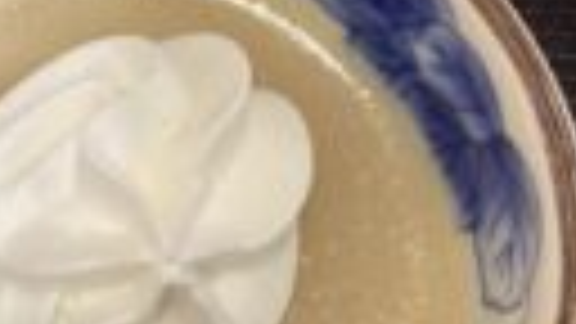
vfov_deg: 12.2
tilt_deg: -76.8
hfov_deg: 21.3
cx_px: 106
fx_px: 1512
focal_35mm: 99
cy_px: 241
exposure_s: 1/60
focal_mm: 3.3
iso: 250
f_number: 2.4
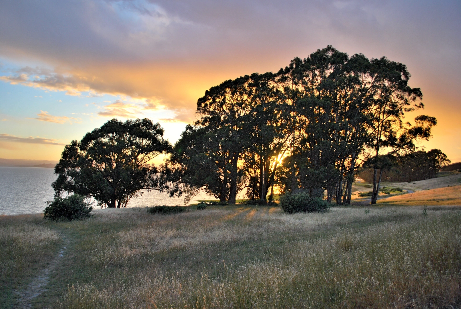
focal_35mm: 27
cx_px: 230
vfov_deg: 48.1
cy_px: 154
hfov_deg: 67.3
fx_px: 346
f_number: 3.5
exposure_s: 1/125
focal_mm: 18
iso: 180
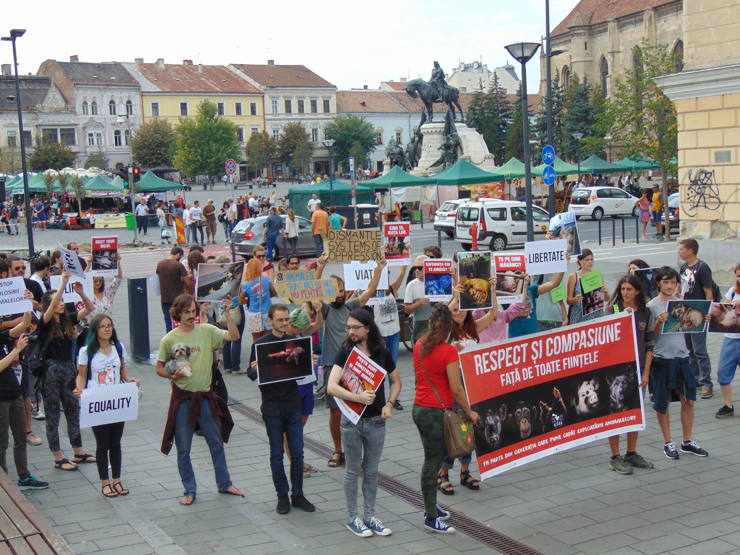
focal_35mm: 50
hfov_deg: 38.2
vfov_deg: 29.1
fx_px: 1069
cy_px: 278
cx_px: 370
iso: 80
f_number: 3.5
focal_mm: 9
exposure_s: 1/500
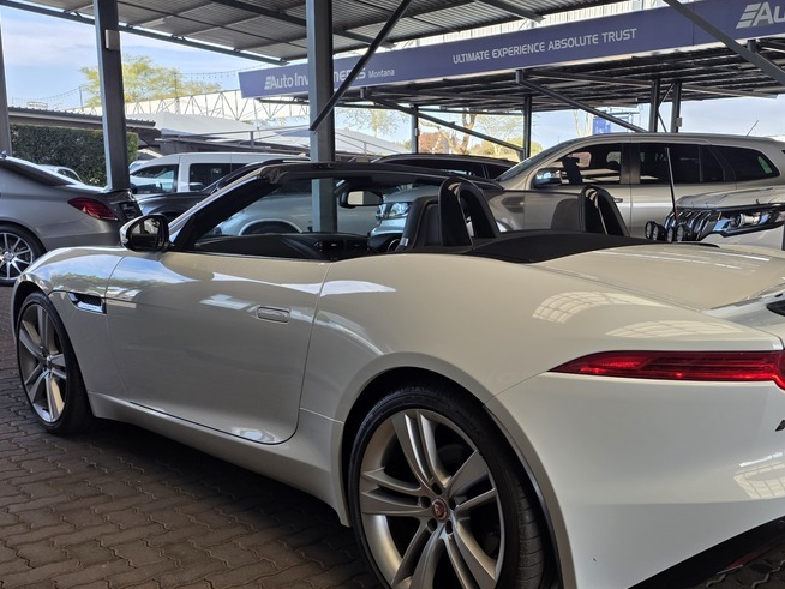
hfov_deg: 50.5
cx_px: 520
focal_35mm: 36
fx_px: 817
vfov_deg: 39.5
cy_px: 360
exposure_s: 1/1222
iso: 80
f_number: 1.7
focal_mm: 6.25
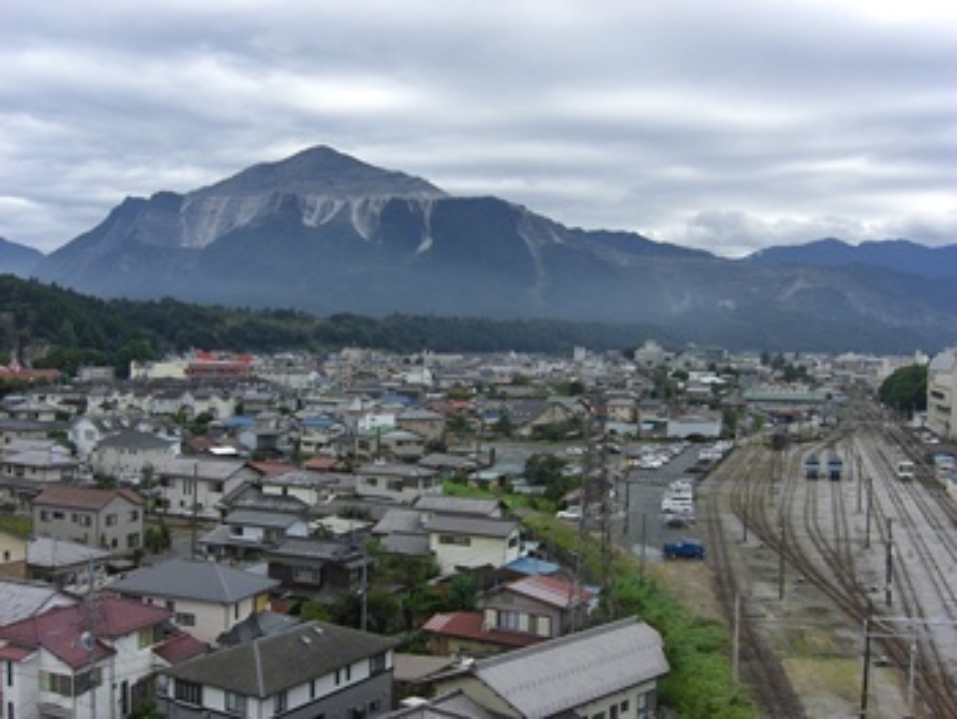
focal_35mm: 38
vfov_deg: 37.8
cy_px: 360
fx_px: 1051
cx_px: 478
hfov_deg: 48.9
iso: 80
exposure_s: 1/500
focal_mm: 7.9
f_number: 4
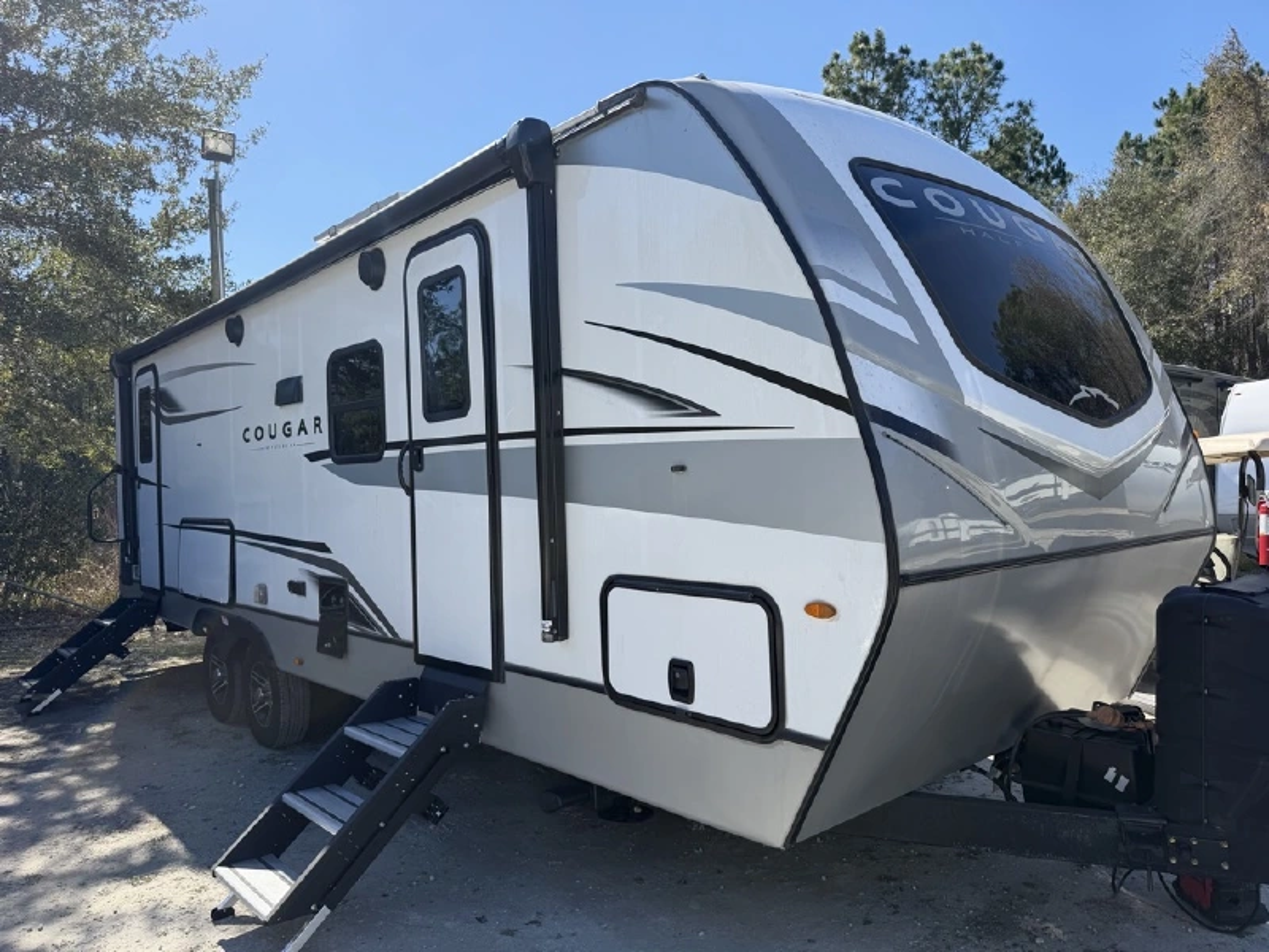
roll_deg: +0.3
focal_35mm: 24
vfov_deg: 56.8
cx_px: 634
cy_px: 476
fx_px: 880
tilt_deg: -1.5
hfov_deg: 71.6
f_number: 1.78
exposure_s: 1/2703
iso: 80
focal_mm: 6.76
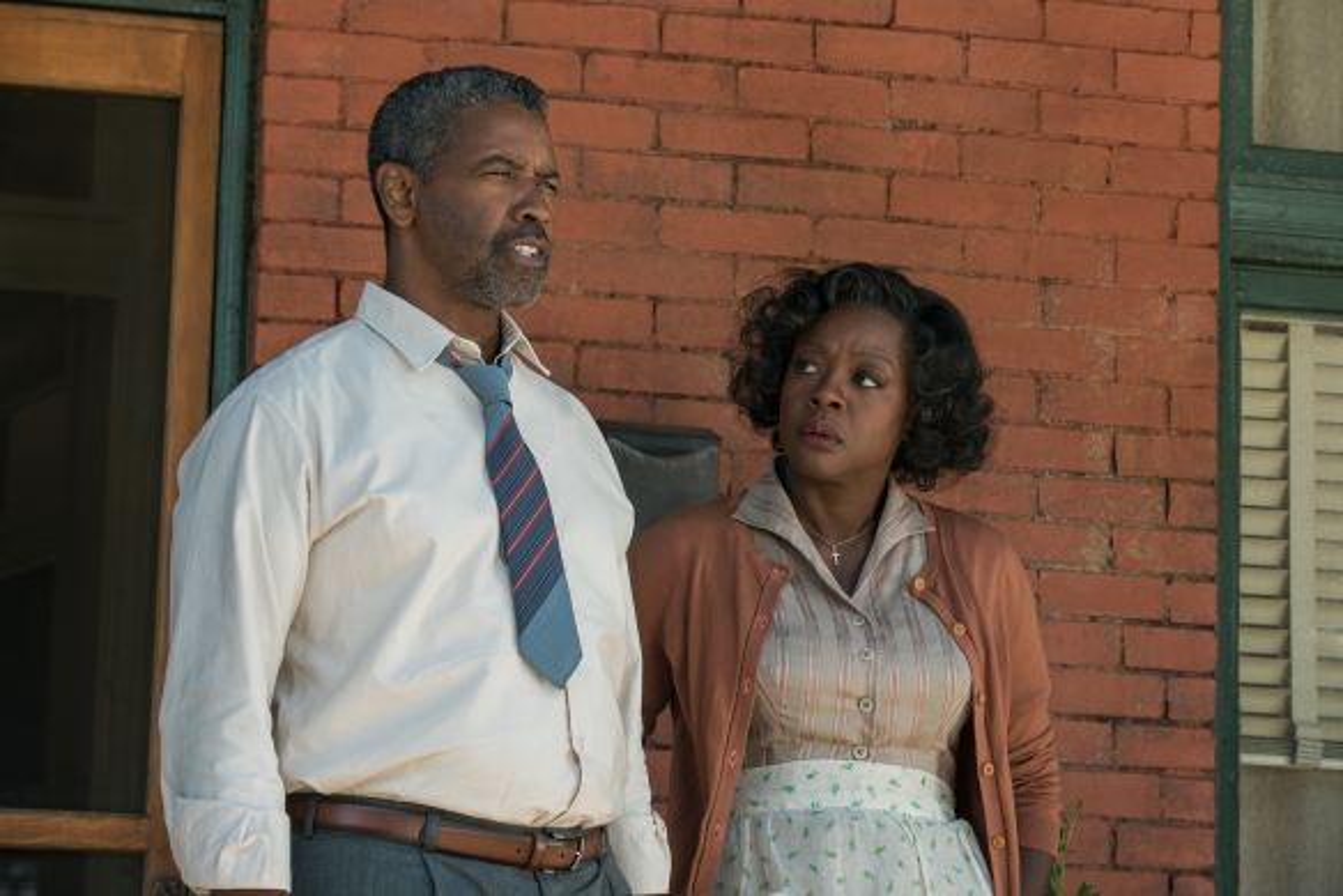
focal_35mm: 105
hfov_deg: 19.4
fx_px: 3919
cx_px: 672
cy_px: 448
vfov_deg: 13.1
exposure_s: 1/250
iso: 320
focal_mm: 105
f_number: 7.1
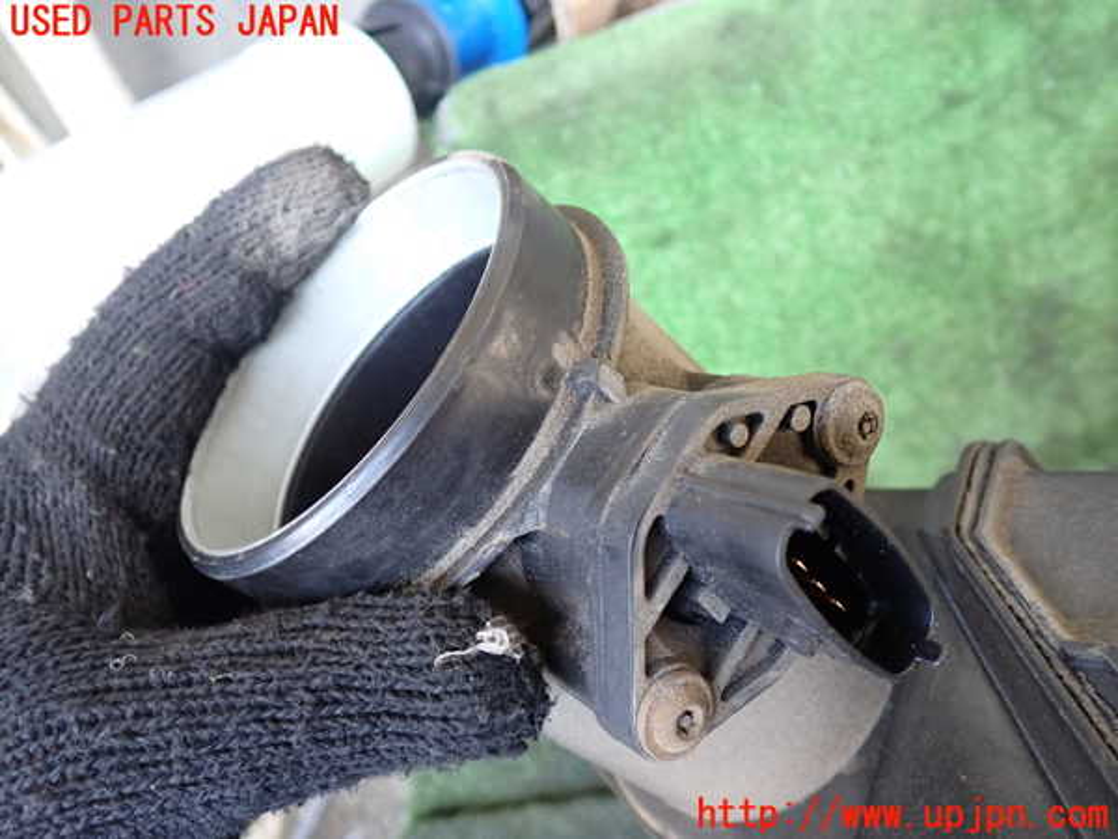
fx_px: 969
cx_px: 559
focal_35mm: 30
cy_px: 420
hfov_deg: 60.0
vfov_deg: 46.8
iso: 200
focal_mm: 5.4
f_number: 2.3
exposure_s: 1/30
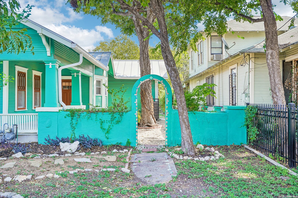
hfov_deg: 58.0
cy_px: 99
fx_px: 269
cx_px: 149
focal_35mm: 32
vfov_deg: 40.5
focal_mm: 32.5
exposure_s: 1/40
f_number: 8
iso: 125
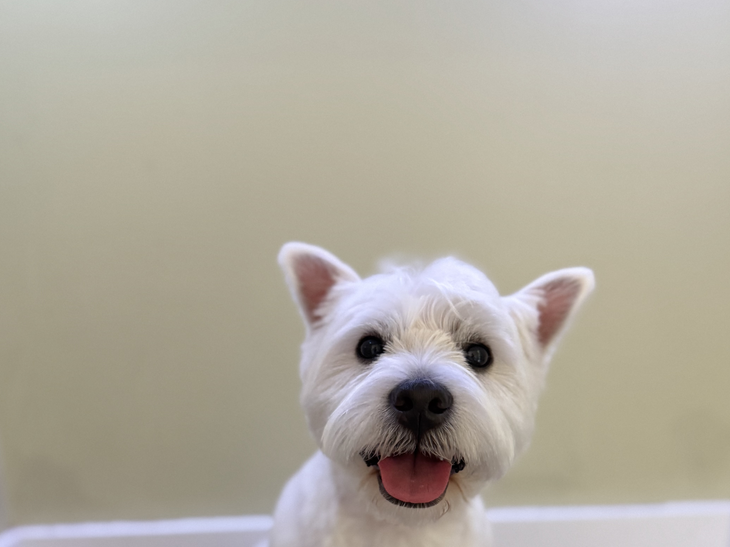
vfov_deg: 41.2
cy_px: 435
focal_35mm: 33
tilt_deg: -12.9
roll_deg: +1.5
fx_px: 696
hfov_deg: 55.3
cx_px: 360
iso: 800
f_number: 1.78
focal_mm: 6.76
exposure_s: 1/60
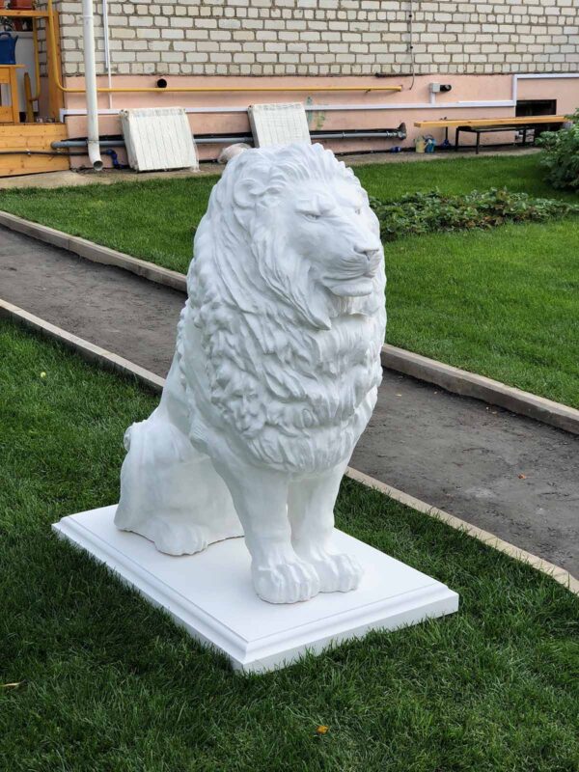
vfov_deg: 33.8
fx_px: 1271
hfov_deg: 25.7
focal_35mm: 57
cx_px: 290
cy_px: 386
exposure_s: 1/358
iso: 20
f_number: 2.8
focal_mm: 6.6
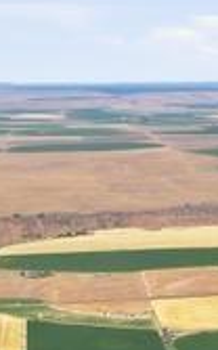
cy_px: 781
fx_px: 1487
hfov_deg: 8.4
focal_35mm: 156
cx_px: 61
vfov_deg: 11.5
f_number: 2.8
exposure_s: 1/1600
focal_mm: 12.3
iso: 170
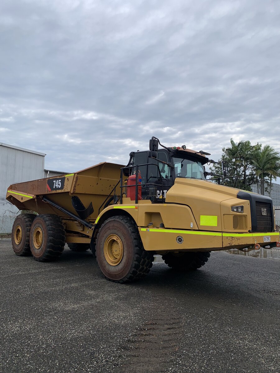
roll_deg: -0.9
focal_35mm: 26
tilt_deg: +6.6
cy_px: 186
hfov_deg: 53.1
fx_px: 280
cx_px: 140
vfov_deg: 67.3
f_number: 1.8
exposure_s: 1/2915
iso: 25
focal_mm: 4.25
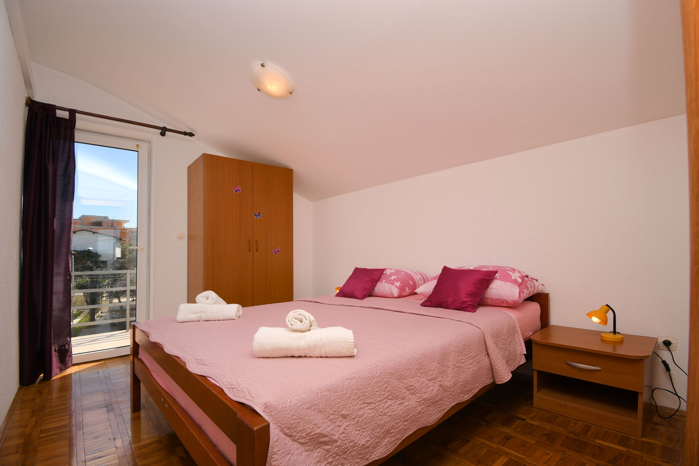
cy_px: 233
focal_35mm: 15
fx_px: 291
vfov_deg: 77.3
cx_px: 350
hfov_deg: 100.4
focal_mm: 10
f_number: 8
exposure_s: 1/250
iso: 100
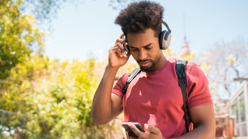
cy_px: 79
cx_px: 123
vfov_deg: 31.9
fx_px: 243
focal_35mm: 37
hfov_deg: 54.0
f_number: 2.8
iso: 125
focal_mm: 35
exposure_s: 1/400
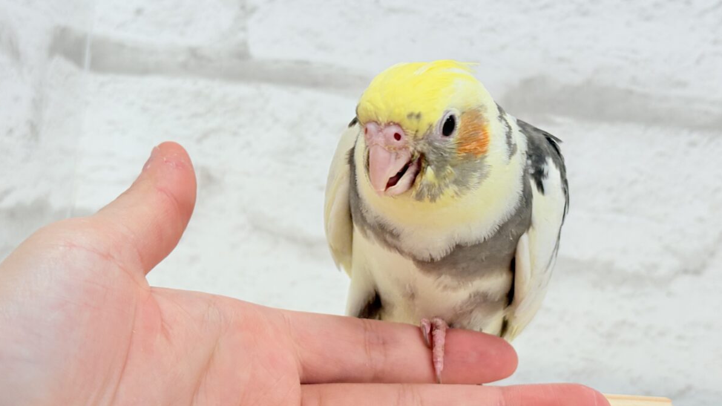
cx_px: 359
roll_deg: -6.4
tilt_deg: +0.3
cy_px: 195
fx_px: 1091
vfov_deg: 21.1
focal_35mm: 57
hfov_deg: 36.6
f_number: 1.6
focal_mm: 5.96
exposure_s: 1/50
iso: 32
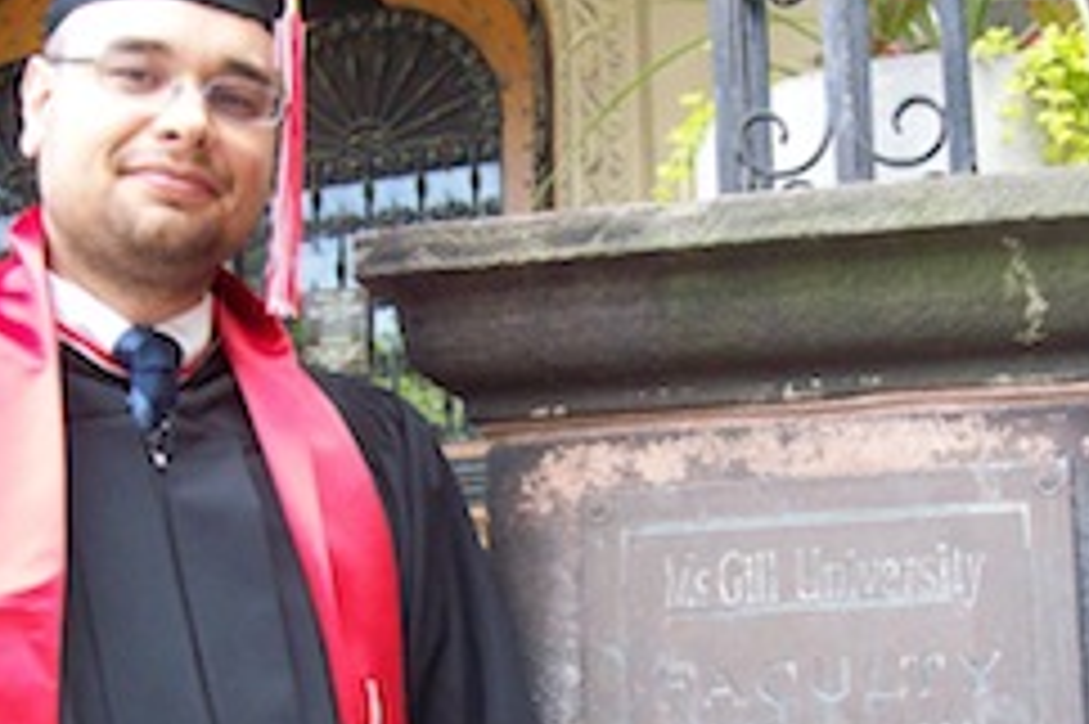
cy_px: 533
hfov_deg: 34.5
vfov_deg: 23.1
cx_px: 614
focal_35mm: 58
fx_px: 1753
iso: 200
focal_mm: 6
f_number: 2.7
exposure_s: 1/132
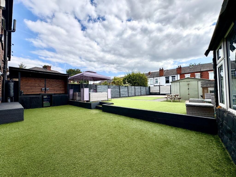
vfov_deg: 85.7
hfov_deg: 102.1
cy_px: 88
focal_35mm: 14
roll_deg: +0.3
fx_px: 95
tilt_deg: +1.8
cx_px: 118
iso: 50
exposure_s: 1/1567
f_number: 2.2
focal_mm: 2.22
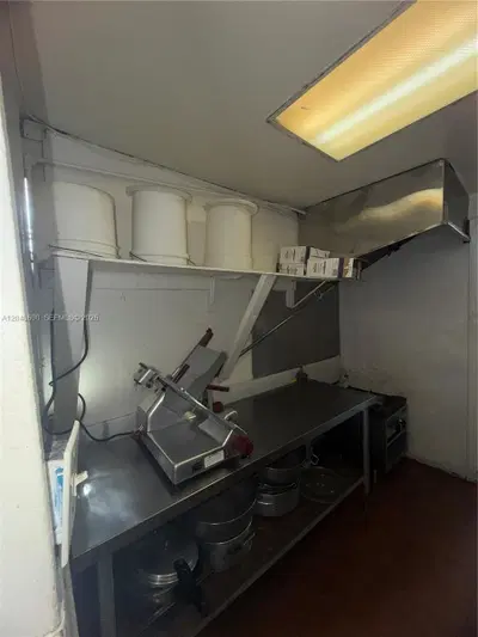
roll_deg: +1.1
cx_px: 239
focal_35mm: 14
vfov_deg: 102.1
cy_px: 318
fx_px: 258
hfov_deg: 85.7
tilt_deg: -3.3
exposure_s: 1/60
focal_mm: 2.22
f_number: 2.2
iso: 32
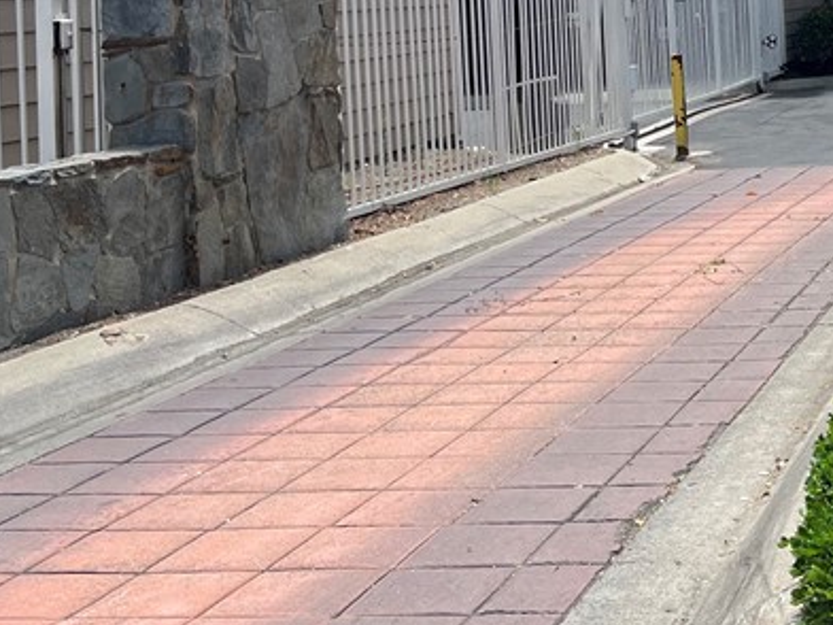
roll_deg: +3.3
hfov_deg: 25.5
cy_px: -38
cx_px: 1012
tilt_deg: -0.1
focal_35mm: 68
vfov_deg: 20.7
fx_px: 1636
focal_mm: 5.1
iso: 50
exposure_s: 1/4310
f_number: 1.6
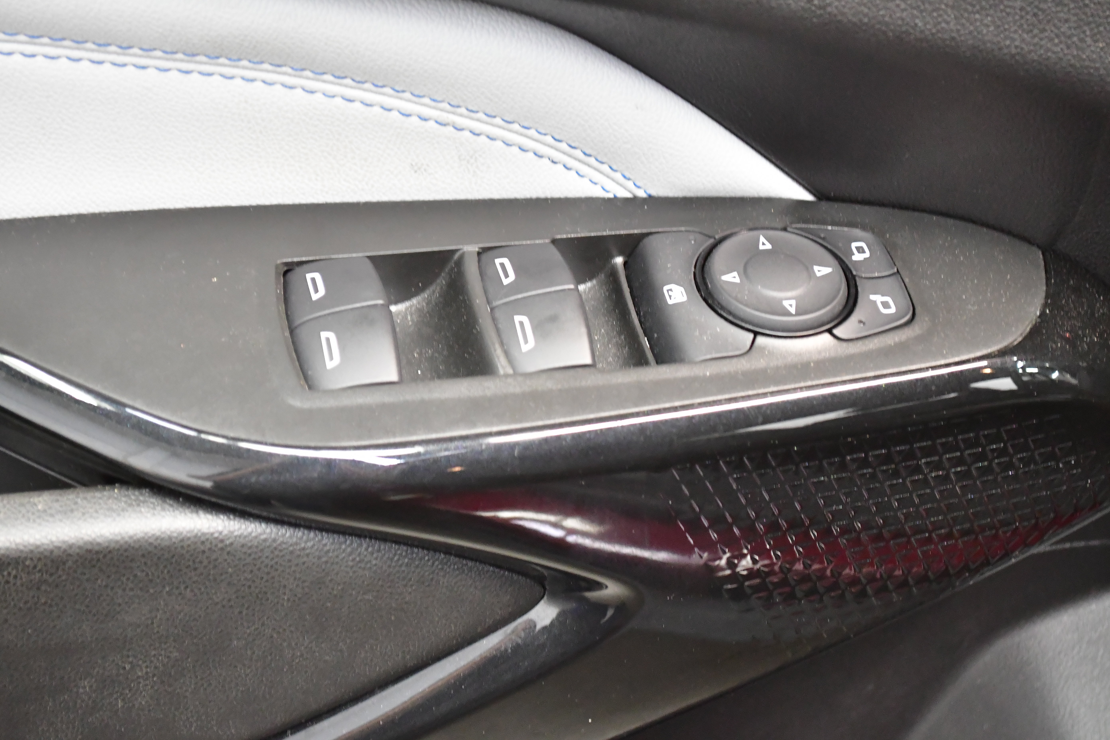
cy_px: 370
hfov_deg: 24.6
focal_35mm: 82
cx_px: 555
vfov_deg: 16.6
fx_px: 2544
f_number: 5.6
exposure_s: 1/30
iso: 5000
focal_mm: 55
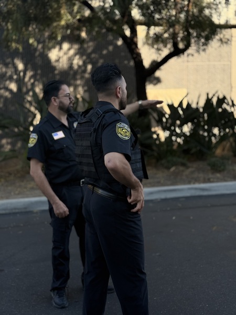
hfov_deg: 30.3
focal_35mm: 48
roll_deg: +0.7
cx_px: 118
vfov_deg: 39.7
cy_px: 158
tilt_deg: -5.8
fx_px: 436
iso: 100
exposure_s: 1/719
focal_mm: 6.76
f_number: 1.78
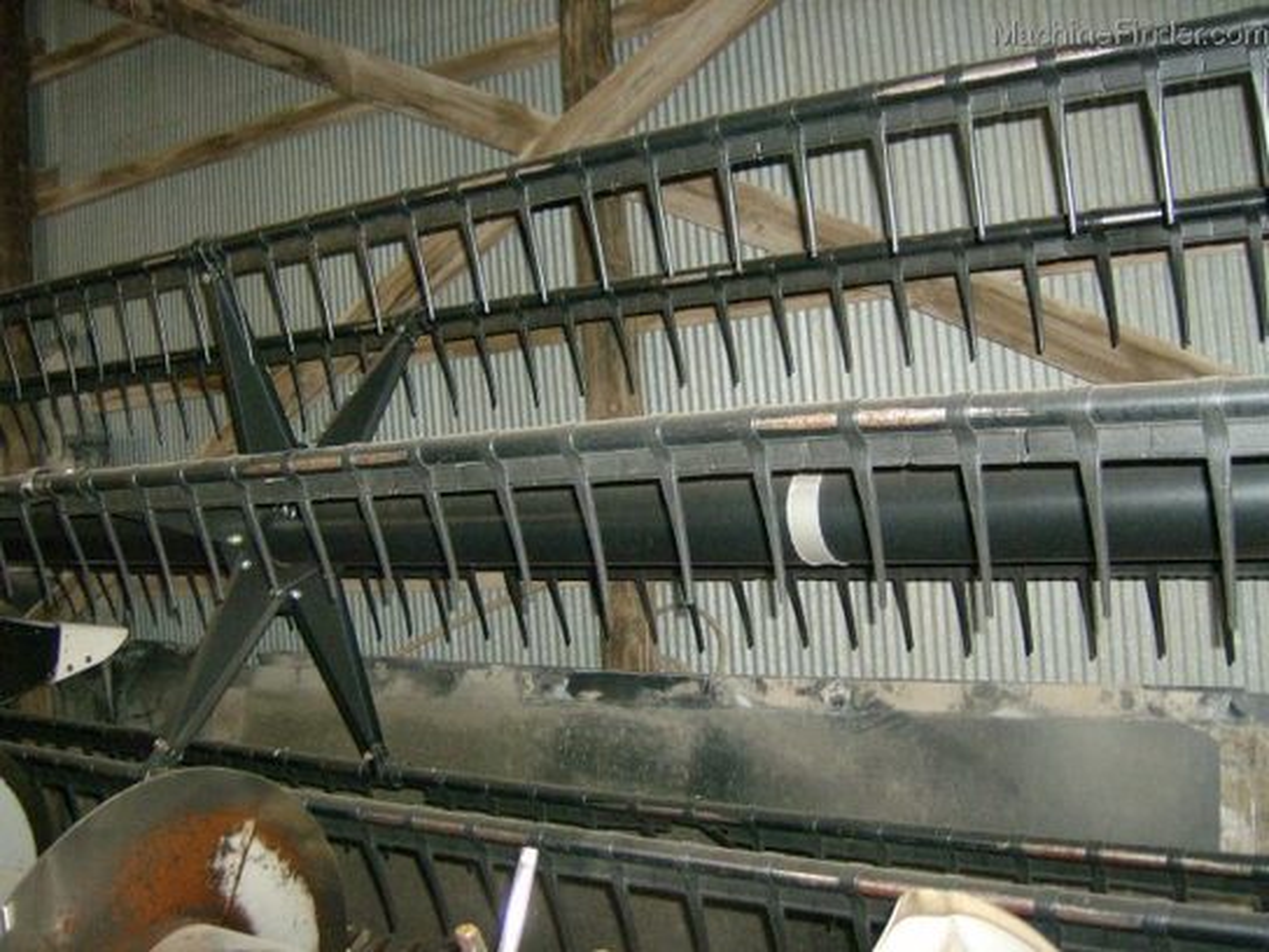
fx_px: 1320
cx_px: 634
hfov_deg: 51.4
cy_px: 476
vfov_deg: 39.7
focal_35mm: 36
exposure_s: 1/60
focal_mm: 6
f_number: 2.8
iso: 200
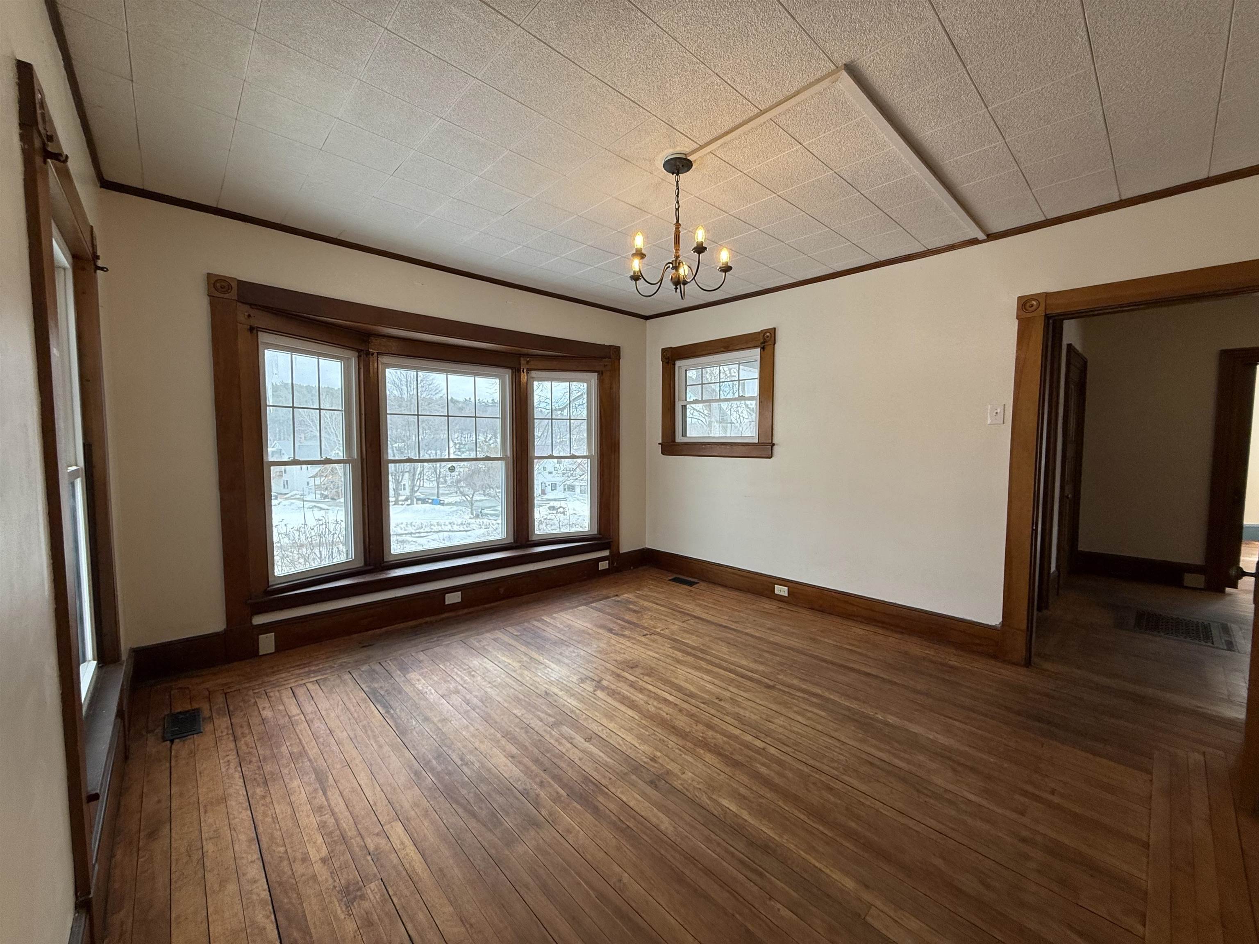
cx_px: 630
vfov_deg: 85.7
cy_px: 472
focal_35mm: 14
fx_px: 509
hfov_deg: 102.1
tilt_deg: -4.1
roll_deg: -0.4
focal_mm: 2.22
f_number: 2.2
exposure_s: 1/201
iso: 64
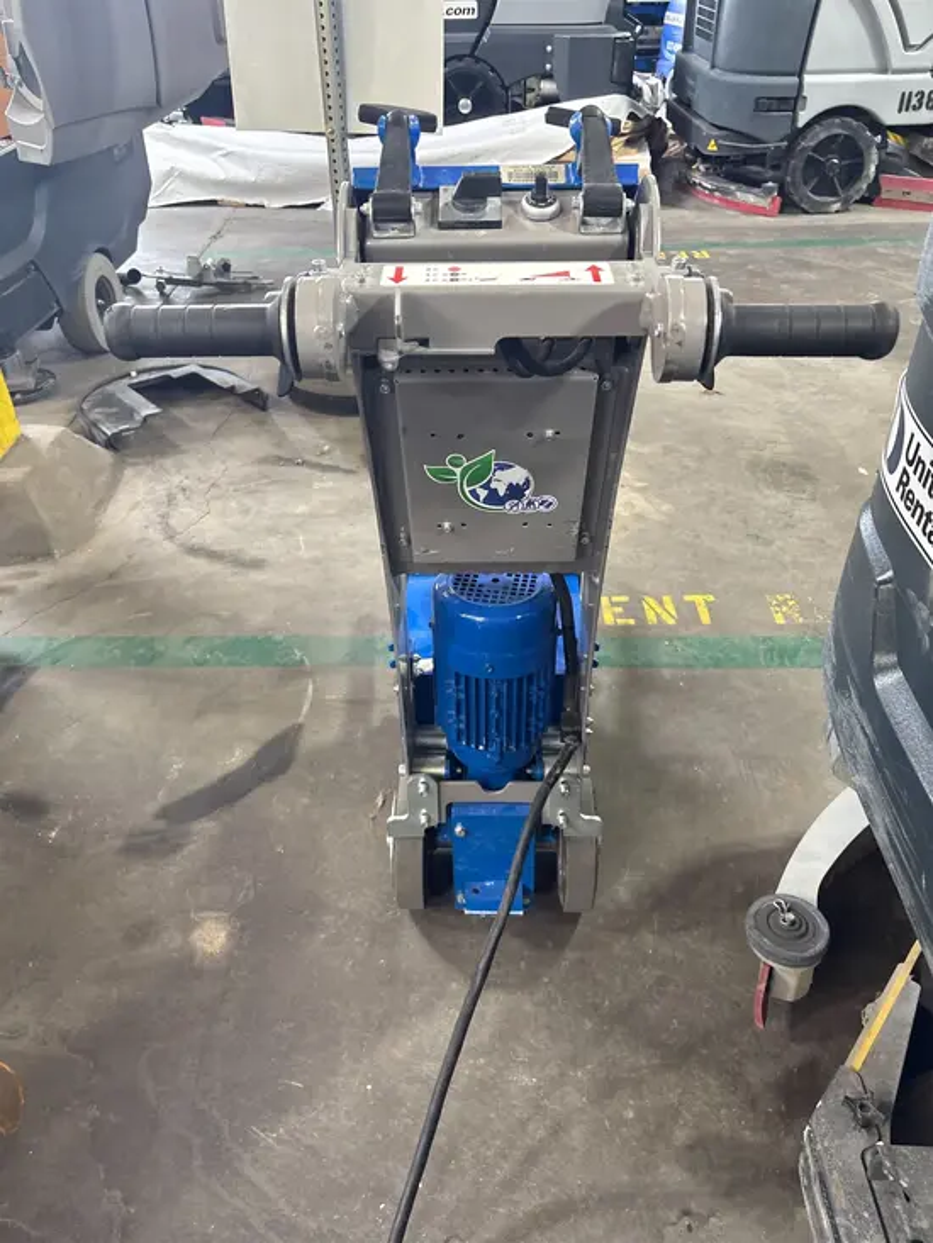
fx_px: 934
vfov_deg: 67.3
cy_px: 622
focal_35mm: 26
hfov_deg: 53.1
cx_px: 466
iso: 160
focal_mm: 5.96
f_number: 1.6
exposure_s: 1/60
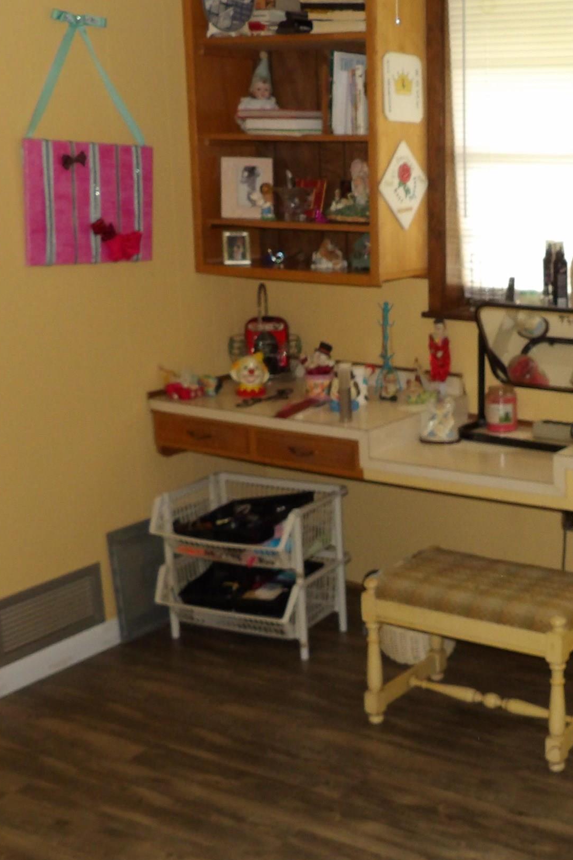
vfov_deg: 41.9
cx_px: 574
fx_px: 1122
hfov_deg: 27.0
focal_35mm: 47
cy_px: 454
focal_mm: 4.3
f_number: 3.2
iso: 200
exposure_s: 1/33
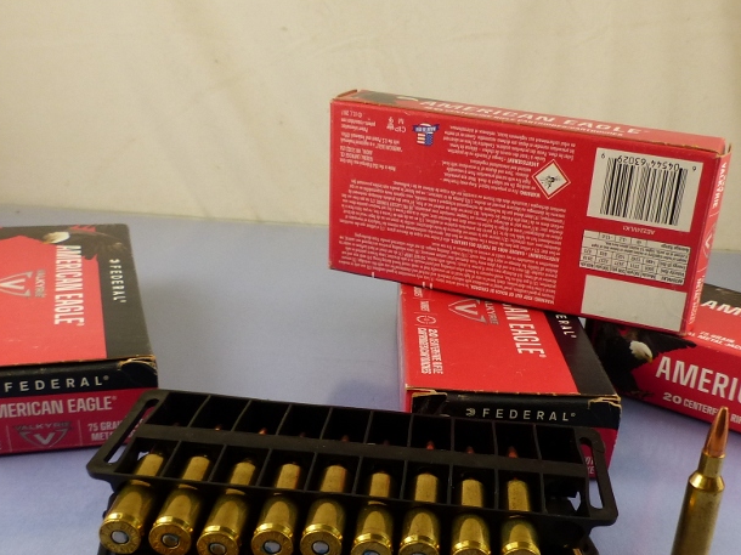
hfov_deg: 45.5
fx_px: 877
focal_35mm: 41
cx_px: 453
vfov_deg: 34.5
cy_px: 403
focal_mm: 4.5
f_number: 2.8
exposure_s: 1/60
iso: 200
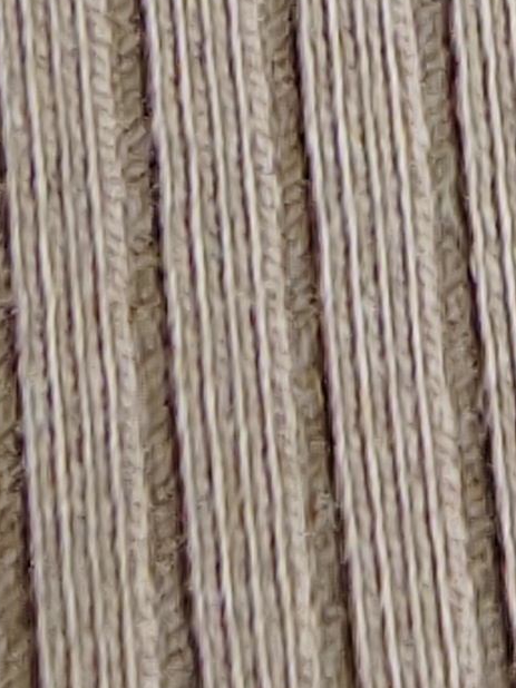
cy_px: -1190
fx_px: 3560
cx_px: 810
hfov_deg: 8.1
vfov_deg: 9.3
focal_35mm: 179
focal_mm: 2.16
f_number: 2.2
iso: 1000
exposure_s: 1/33
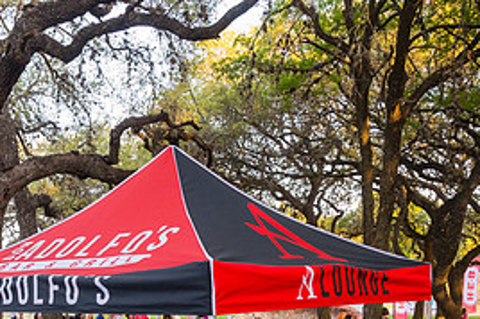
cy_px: 344
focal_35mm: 52
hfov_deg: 36.9
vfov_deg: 24.3
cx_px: 99
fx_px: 692
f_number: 4
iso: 1250
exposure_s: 1/400
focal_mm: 24
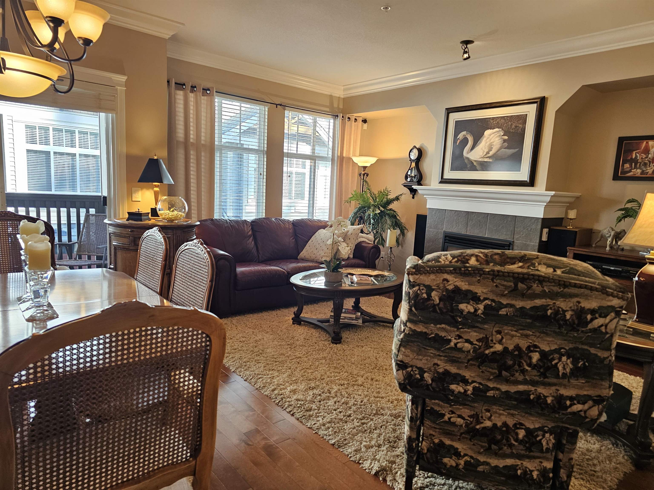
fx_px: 435
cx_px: 327
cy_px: 245
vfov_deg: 58.9
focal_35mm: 23
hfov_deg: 73.9
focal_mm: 6.3
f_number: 1.7
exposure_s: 1/120
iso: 160
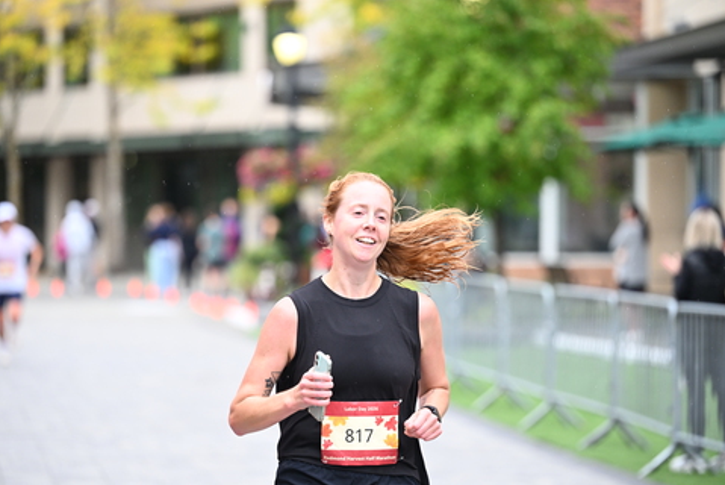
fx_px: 3123
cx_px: 316
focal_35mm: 155
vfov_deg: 8.9
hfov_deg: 13.2
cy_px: 266
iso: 1250
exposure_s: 1/1250
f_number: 2.8
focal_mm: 135
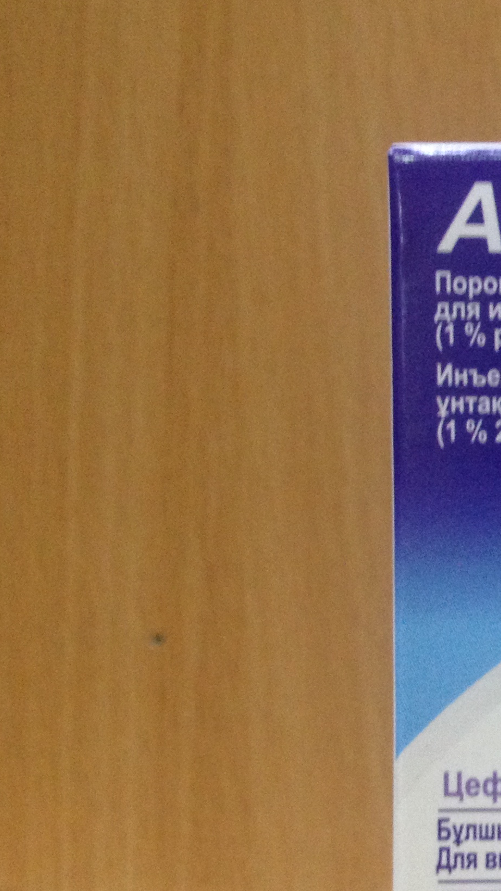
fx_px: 1795
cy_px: 630
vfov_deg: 27.6
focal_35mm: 76
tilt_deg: -2.6
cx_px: 852
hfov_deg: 14.3
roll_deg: -0.1
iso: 200
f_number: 2.4
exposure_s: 1/20
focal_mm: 4.28
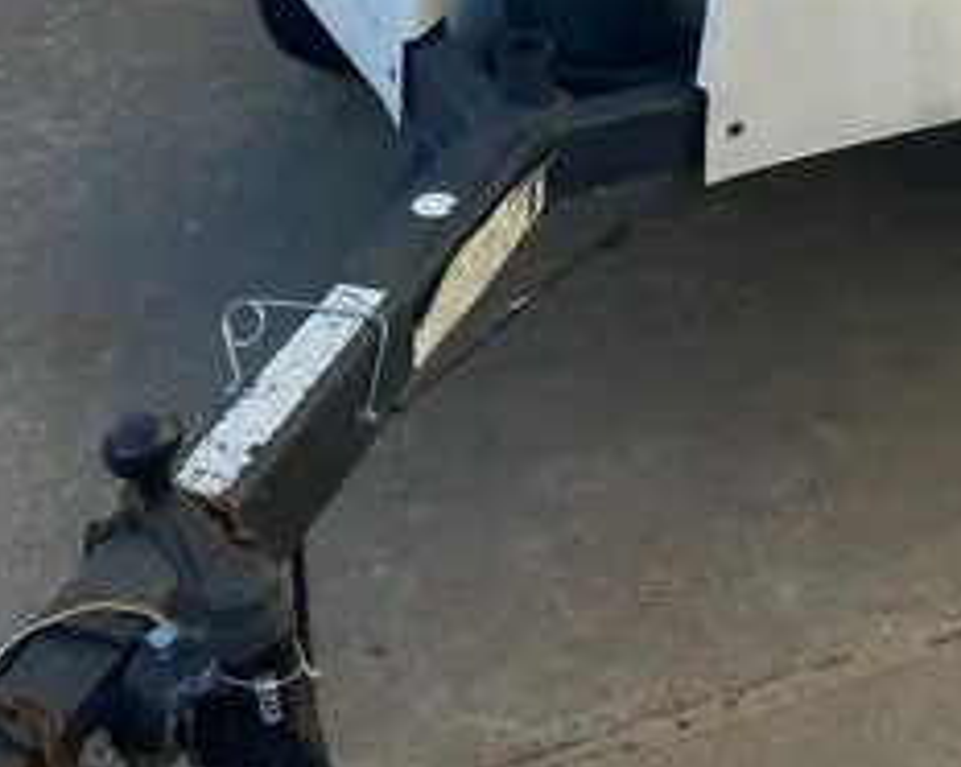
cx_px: 652
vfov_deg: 16.0
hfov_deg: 23.7
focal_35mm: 80
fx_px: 2273
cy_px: -649
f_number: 1.8
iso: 32
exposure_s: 1/1093
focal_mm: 4.25
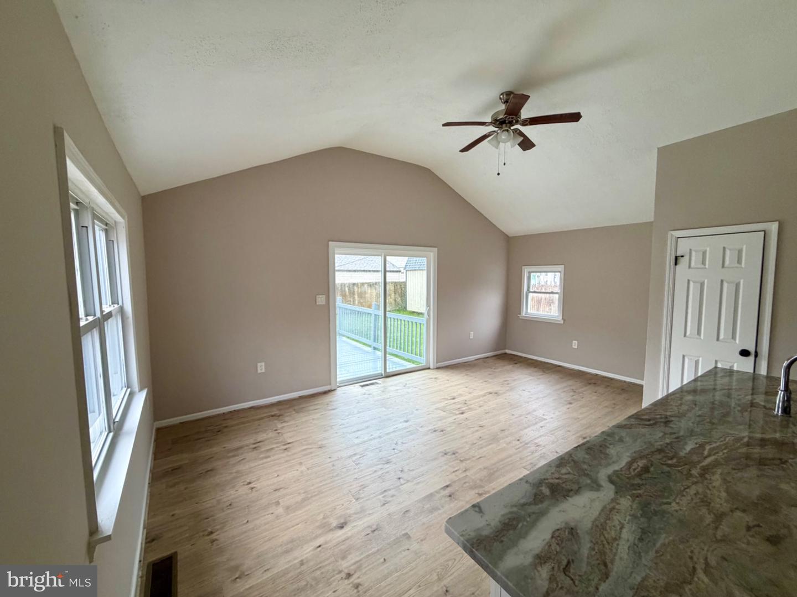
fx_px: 322
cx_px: 398
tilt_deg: -4.4
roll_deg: +0.0
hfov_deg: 102.1
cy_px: 298
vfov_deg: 85.7
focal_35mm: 14
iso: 250
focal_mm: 2.22
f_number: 2.2
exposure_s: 1/121
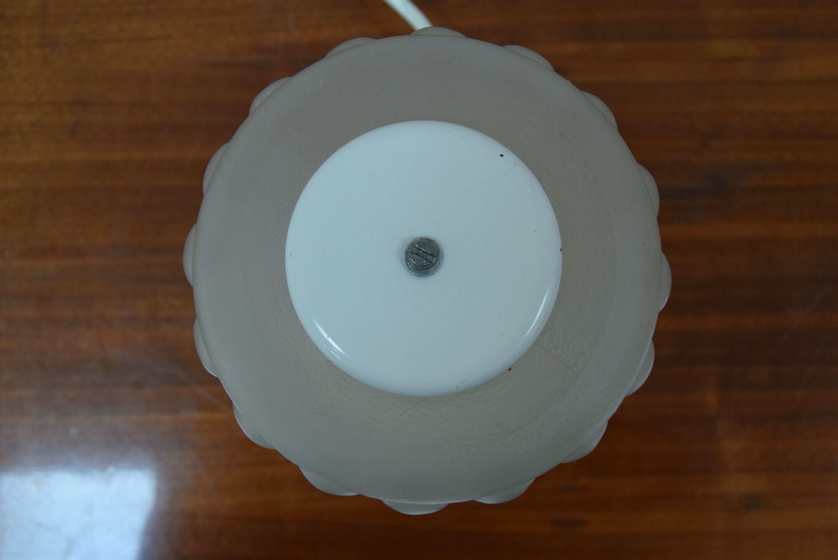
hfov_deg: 43.6
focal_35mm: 45
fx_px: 1048
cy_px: 280
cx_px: 419
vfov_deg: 29.9
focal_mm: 30
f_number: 7.1
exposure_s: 1/200
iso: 1600
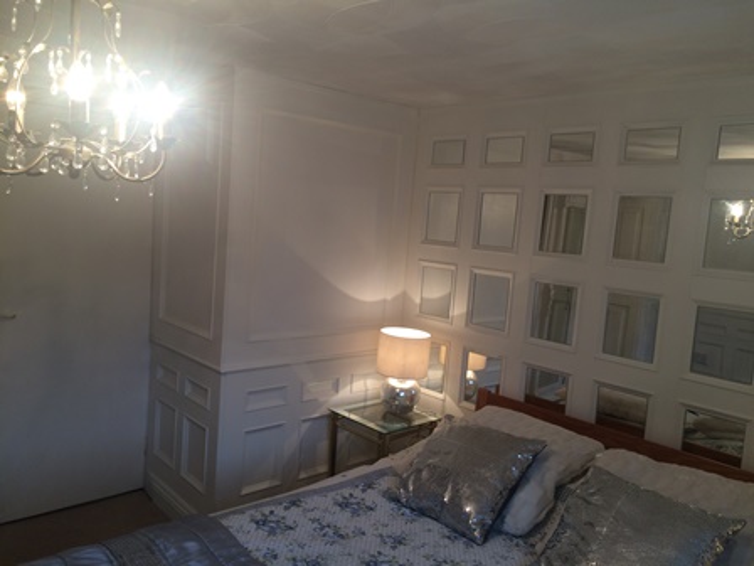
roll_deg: -3.0
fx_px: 632
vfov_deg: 48.2
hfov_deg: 61.7
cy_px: 283
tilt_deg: -6.6
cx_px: 377
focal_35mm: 29
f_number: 2.2
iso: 40
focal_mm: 4.15
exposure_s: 1/50
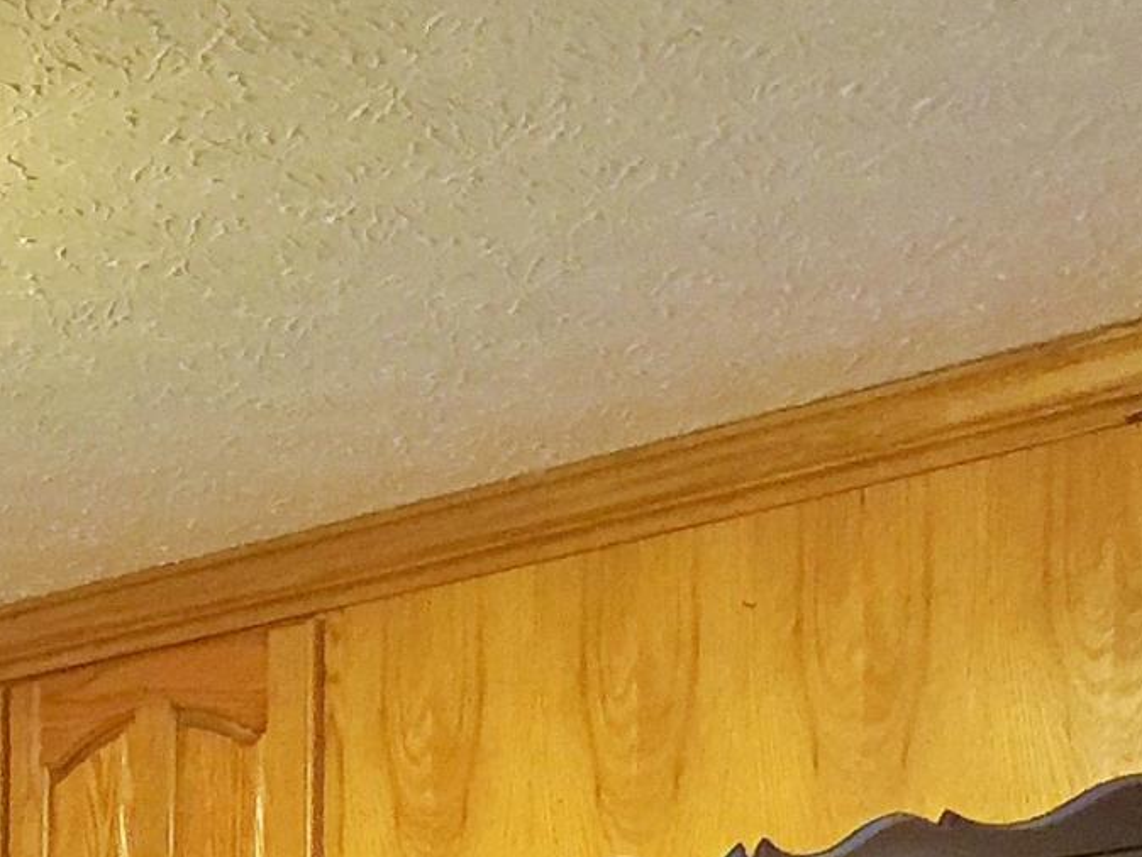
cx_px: -129
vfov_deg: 10.7
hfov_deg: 14.9
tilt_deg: -0.4
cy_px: 1624
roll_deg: -1.0
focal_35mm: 129
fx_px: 4257
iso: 80
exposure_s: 1/15
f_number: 2.2
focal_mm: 4.15
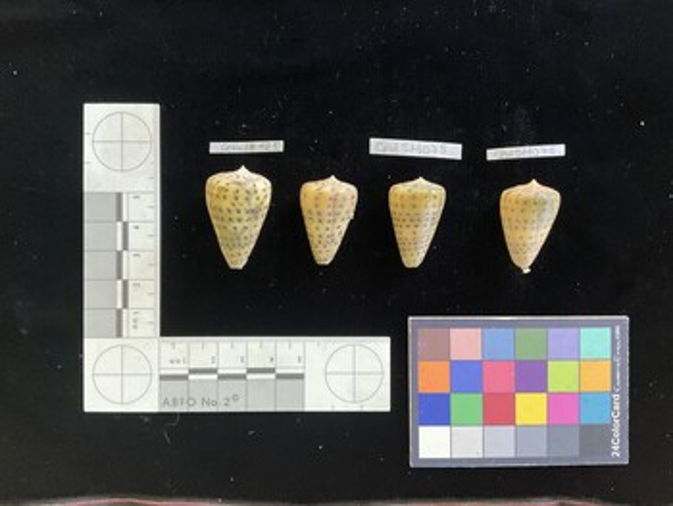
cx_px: 336
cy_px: 253
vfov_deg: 48.3
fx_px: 564
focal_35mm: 29
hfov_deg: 61.6
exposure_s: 1/60
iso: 200
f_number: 1.8
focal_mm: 3
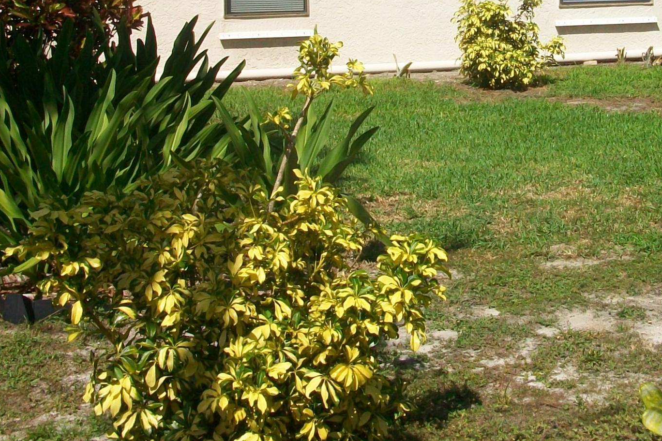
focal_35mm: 73
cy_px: -40
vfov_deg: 18.0
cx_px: 511
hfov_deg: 27.3
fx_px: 1342
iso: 64
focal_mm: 5.7
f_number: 5.5
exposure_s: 1/400
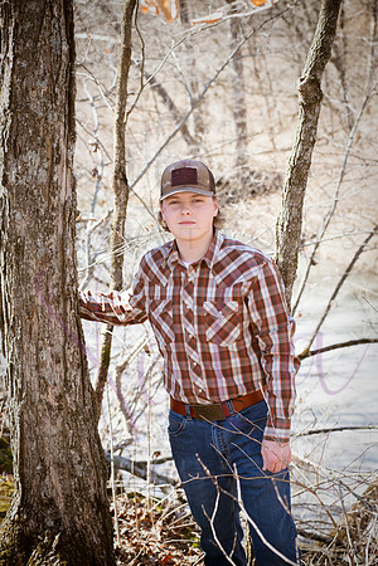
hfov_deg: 15.9
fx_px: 1354
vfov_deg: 23.6
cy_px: 283
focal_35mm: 86
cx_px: 189
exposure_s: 1/320
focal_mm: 86
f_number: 8
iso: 800
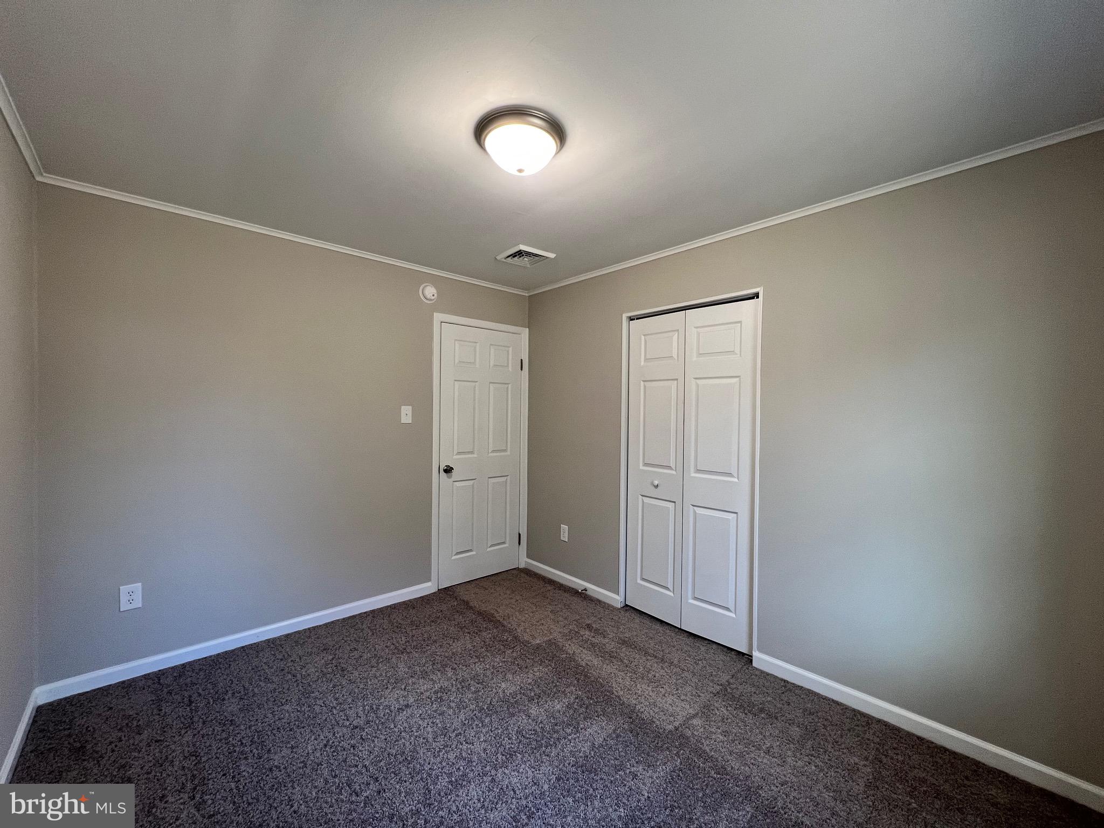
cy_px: 414
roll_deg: -0.6
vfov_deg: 89.9
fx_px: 415
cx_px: 552
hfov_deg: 106.2
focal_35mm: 13
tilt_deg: -1.0
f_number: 1.8
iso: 125
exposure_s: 1/60
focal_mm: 1.57
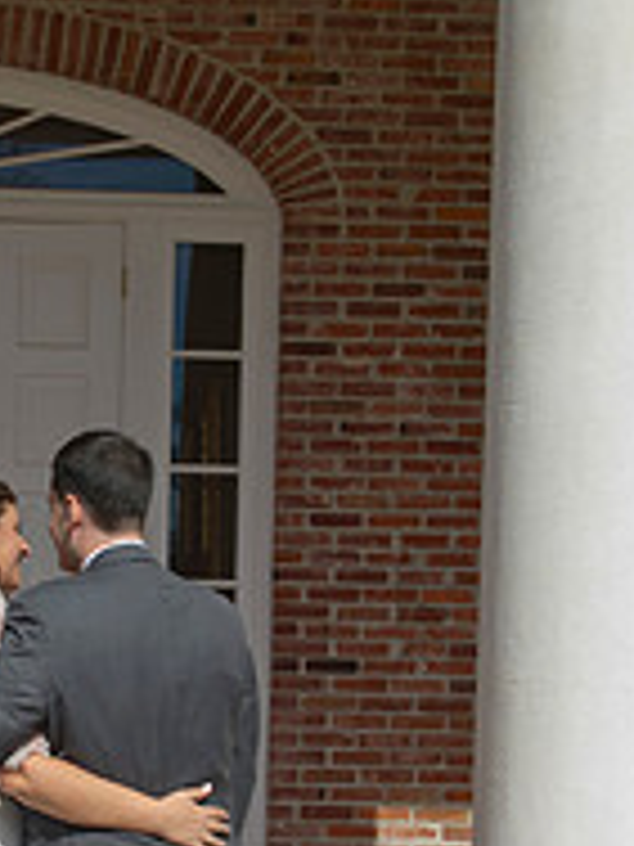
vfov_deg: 20.3
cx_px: 22
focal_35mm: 95
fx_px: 2320
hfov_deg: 15.3
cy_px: 716
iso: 100
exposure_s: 1/200
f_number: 10
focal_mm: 32
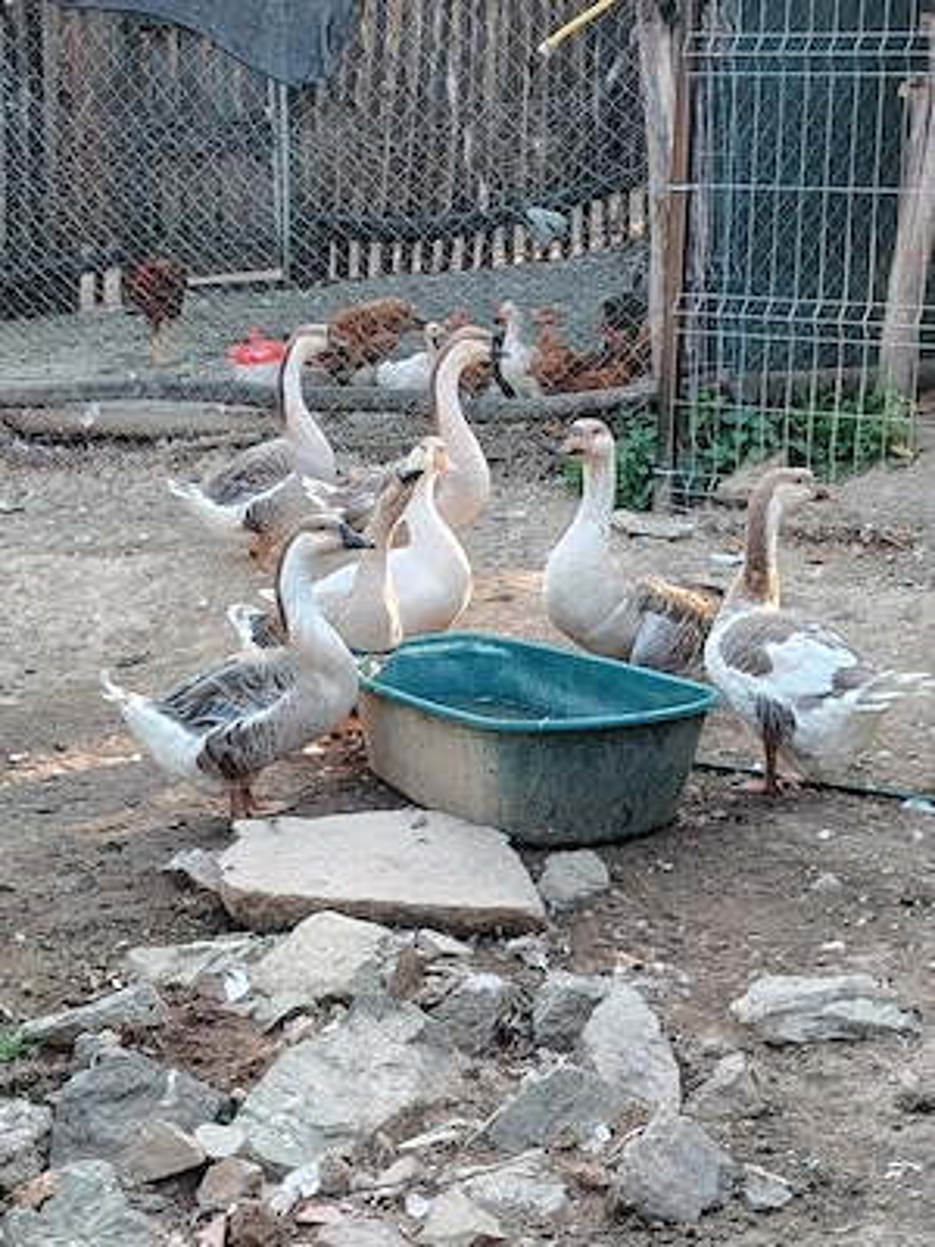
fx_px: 2413
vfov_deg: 29.0
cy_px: 624
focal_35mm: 67
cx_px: 468
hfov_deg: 21.9
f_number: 1.75
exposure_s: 1/50
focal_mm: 5.25
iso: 147
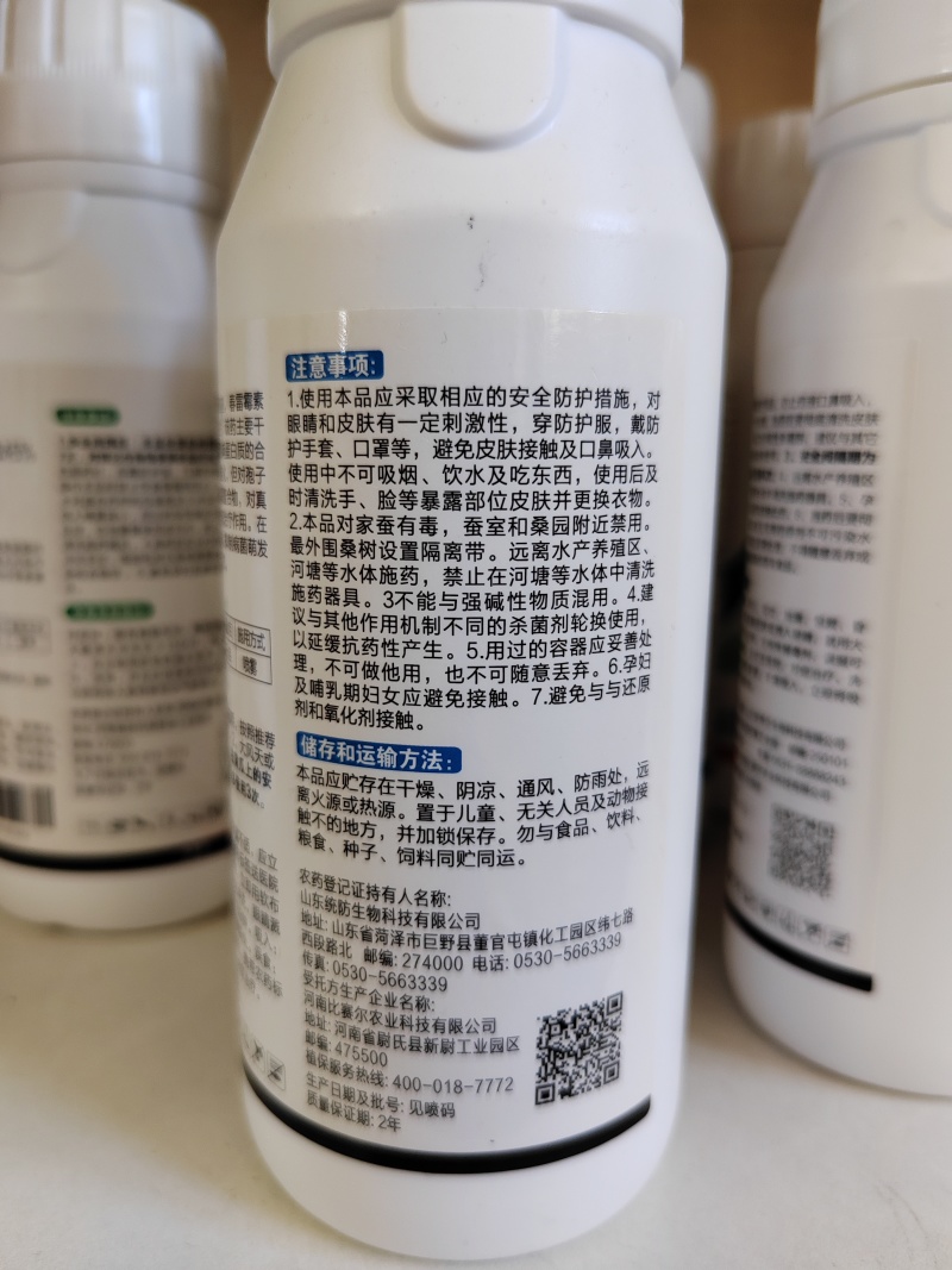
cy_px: 635
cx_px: 476
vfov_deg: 65.3
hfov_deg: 51.3
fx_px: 990
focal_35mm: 27
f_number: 1.8
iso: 1250
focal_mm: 6.14
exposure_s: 1/100
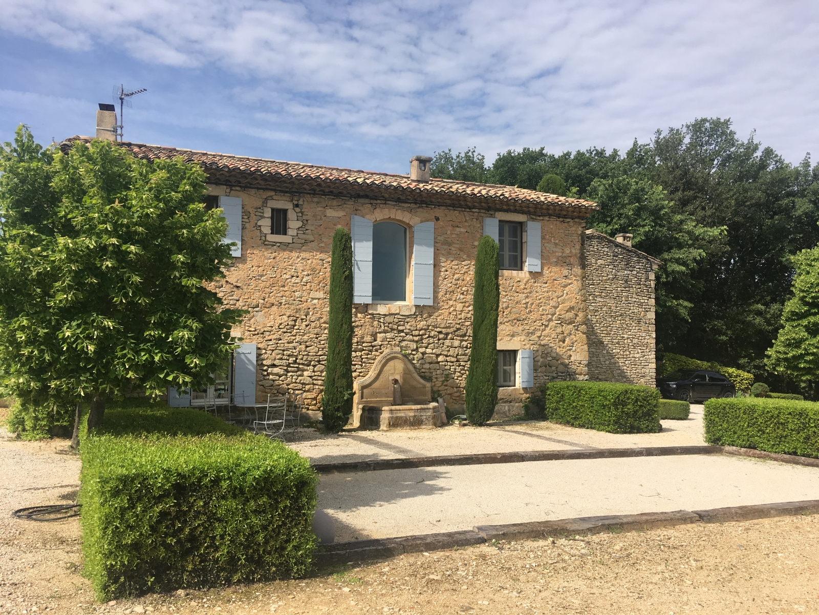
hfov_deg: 61.7
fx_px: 686
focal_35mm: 29
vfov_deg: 48.2
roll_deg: -0.3
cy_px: 308
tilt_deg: +1.0
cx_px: 410
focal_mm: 4.15
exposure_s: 1/1603
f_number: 2.2
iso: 25
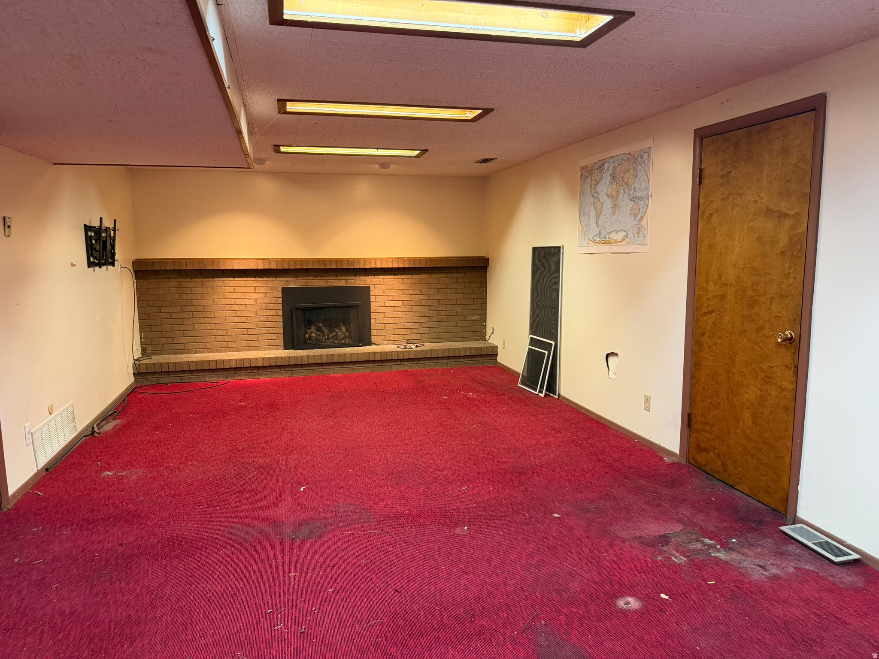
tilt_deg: -7.1
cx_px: 440
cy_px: 330
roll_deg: +2.1
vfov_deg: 56.8
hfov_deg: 71.6
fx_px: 609
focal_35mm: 24
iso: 320
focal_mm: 6.76
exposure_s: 1/60
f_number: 1.78
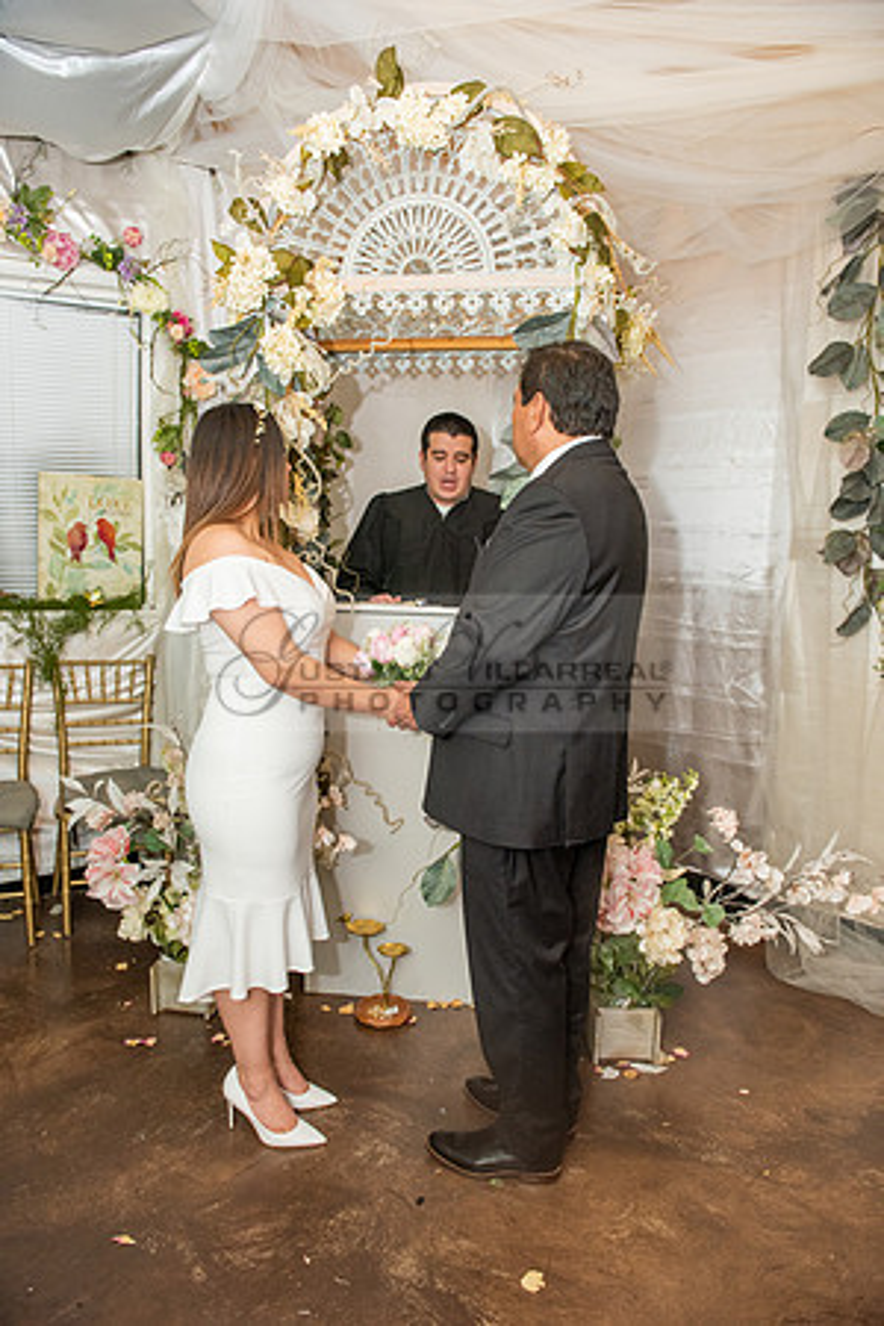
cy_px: 663
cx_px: 442
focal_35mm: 24
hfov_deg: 53.1
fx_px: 884
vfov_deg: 73.7
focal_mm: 24
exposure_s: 1/125
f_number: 4.5
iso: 1600
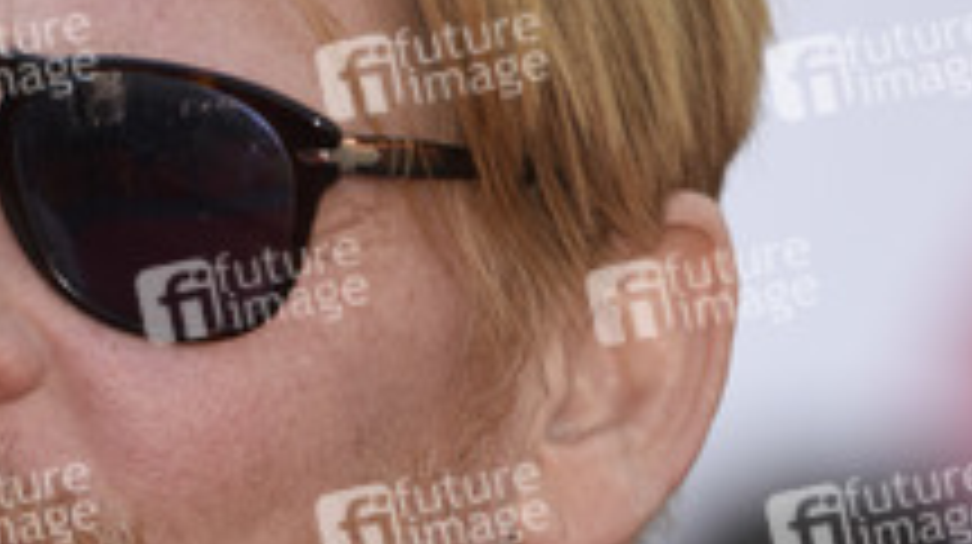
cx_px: 313
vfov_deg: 1.8
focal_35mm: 656
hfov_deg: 3.3
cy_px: 405
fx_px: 16891
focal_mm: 200
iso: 320
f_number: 3.2
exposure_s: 1/800
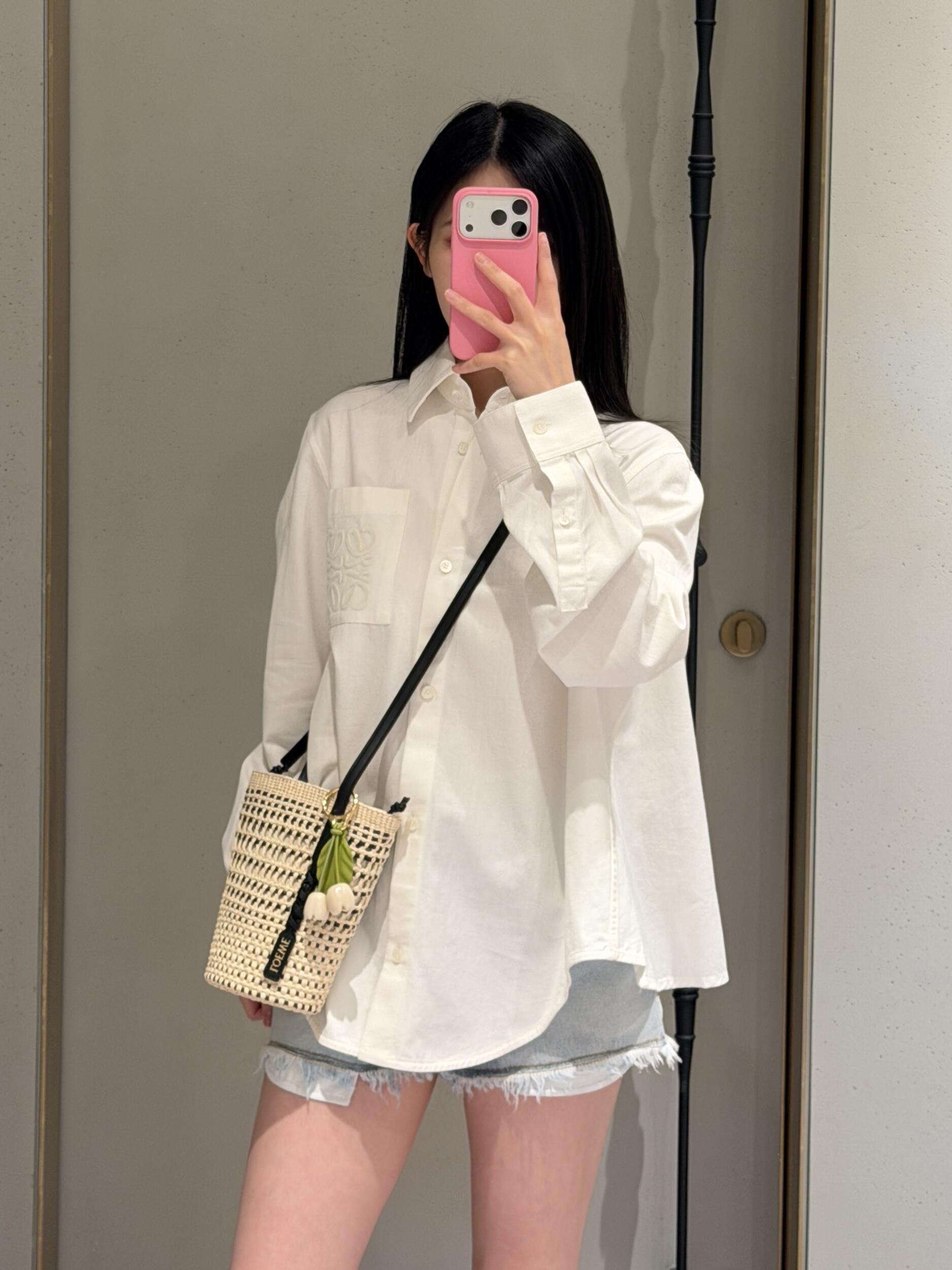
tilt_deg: -3.4
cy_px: 635
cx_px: 476
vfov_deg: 39.7
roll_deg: +0.7
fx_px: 1760
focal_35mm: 48
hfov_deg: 30.3
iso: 100
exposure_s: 1/50
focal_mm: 6.76
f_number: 1.78
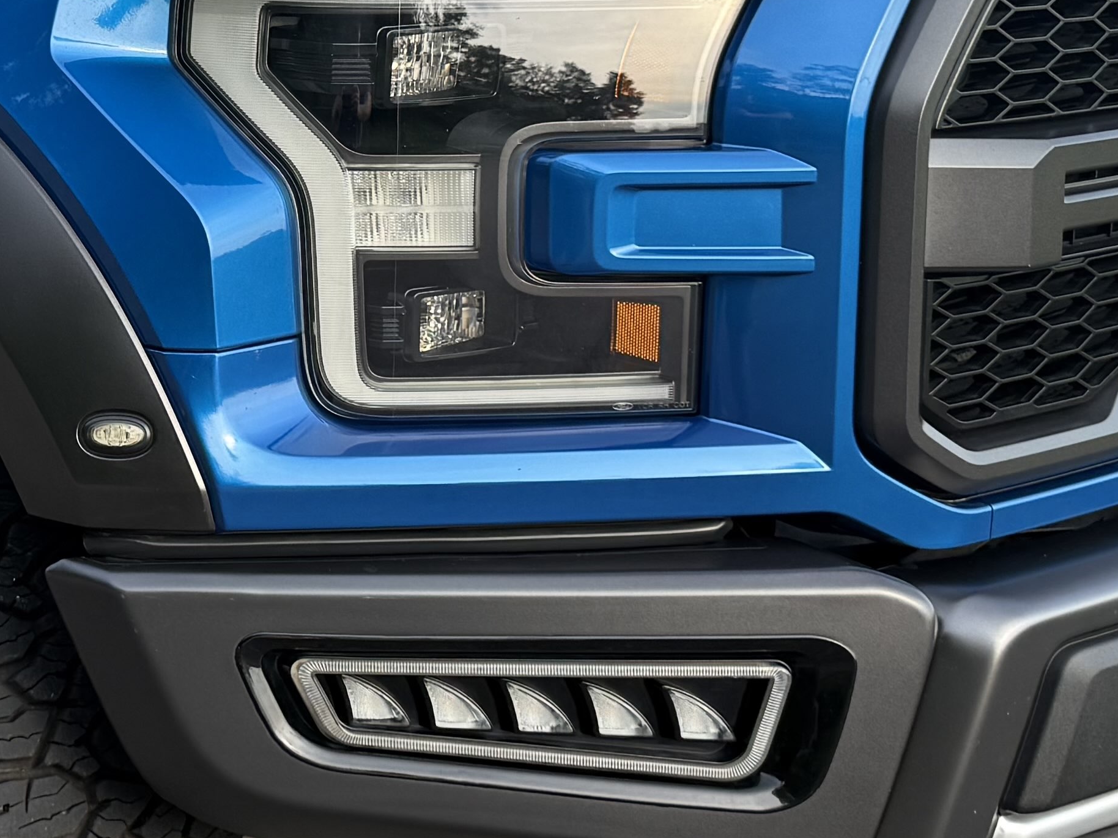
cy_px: 237
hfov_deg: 24.9
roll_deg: -0.4
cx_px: 23
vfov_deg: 19.5
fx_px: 2422
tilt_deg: -11.8
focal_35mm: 75
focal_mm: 6.76
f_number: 1.78
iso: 80
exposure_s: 1/1271
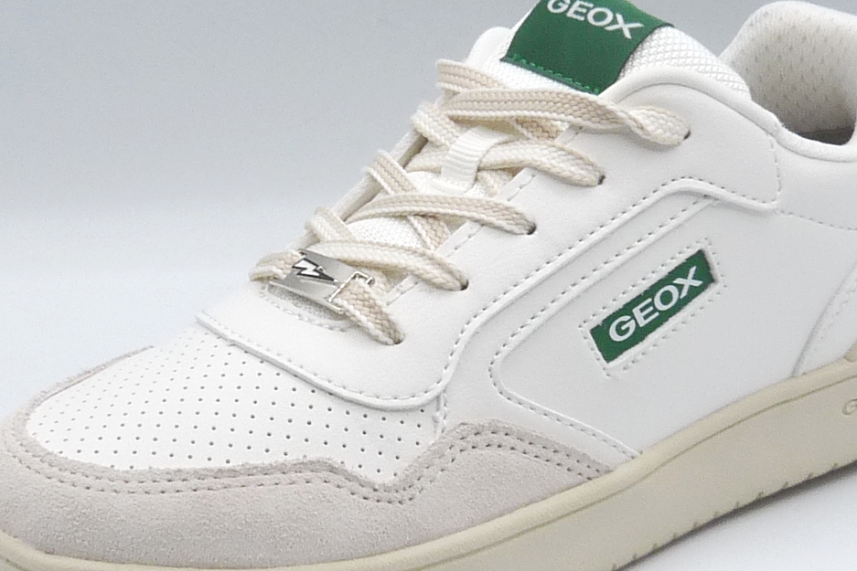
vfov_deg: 15.7
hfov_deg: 23.4
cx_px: 437
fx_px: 2071
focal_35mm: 87
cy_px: 340
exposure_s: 1/200
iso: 100
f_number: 5.6
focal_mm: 4.8
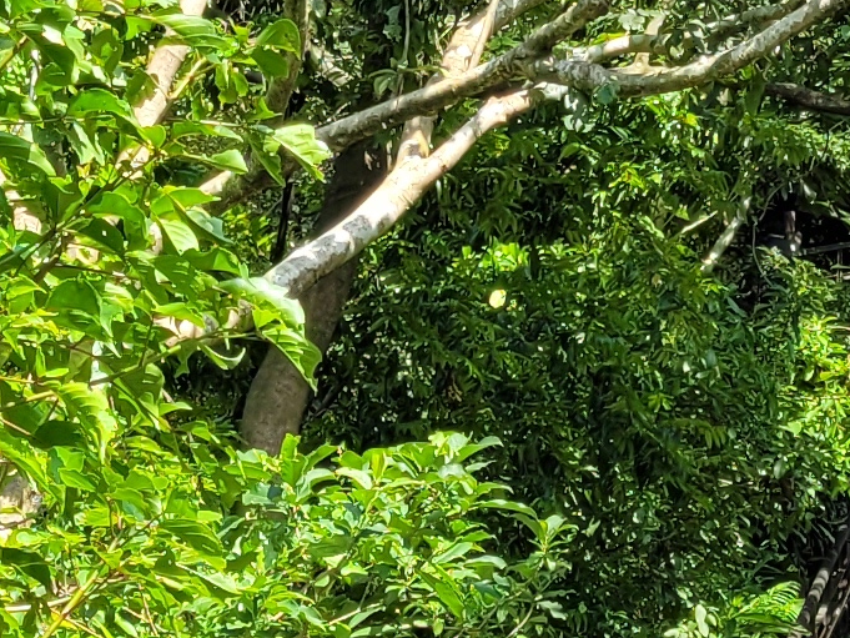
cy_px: 621
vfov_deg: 9.6
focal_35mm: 154
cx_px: 917
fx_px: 3782
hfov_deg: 12.6
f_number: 1.8
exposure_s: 1/779
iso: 40
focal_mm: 5.4
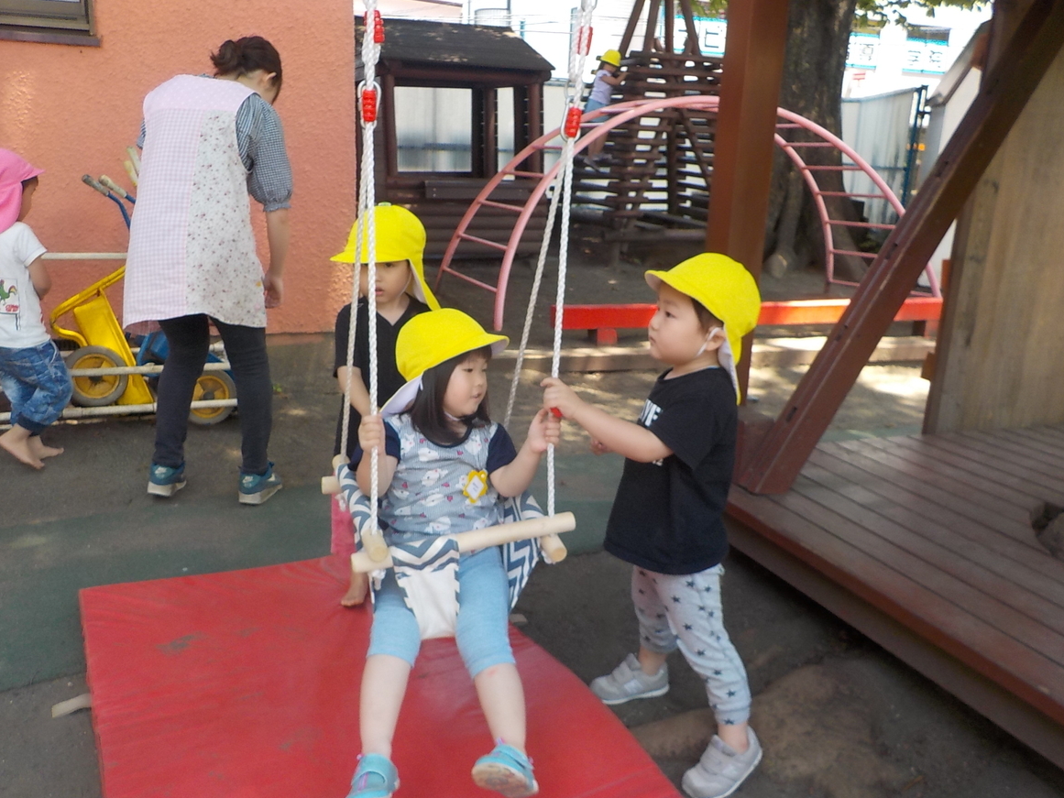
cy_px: 407
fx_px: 953
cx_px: 533
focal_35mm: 31
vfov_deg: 45.4
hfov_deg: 58.3
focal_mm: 4.1
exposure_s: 1/125
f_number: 3.3
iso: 125
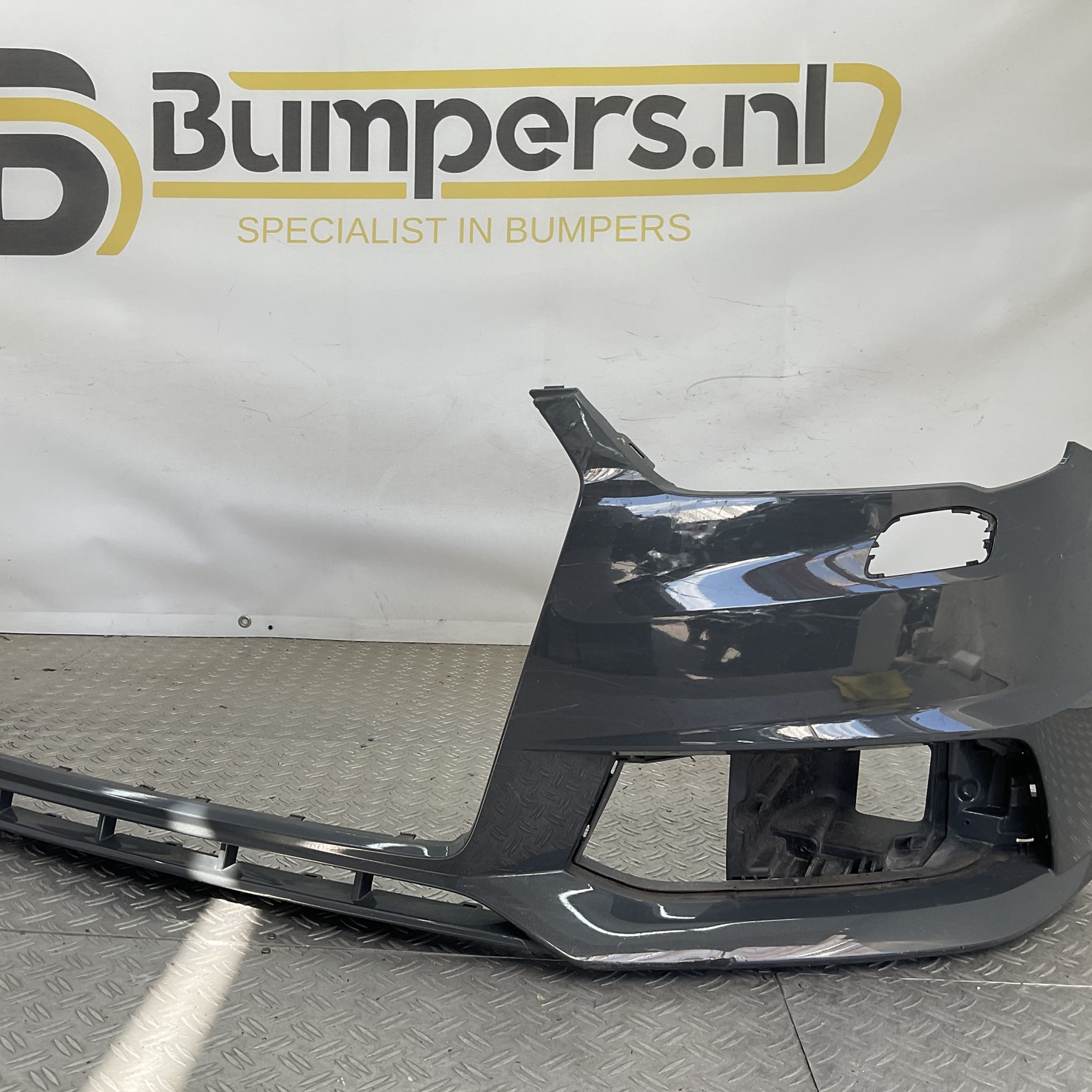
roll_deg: -1.9
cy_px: 537
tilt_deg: -7.7
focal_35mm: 35
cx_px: 448
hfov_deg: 47.0
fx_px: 1249
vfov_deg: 47.2
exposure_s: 1/167
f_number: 1.8
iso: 16
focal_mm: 3
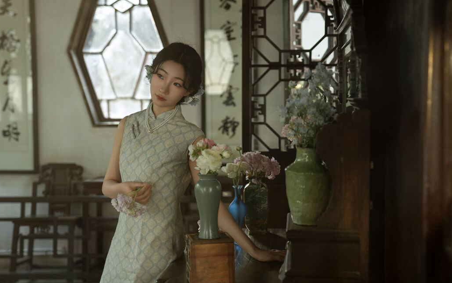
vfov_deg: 23.1
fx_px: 690
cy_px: 132
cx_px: 223
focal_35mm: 56
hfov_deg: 36.3
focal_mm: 54
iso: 500
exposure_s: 1/160
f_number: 2.8
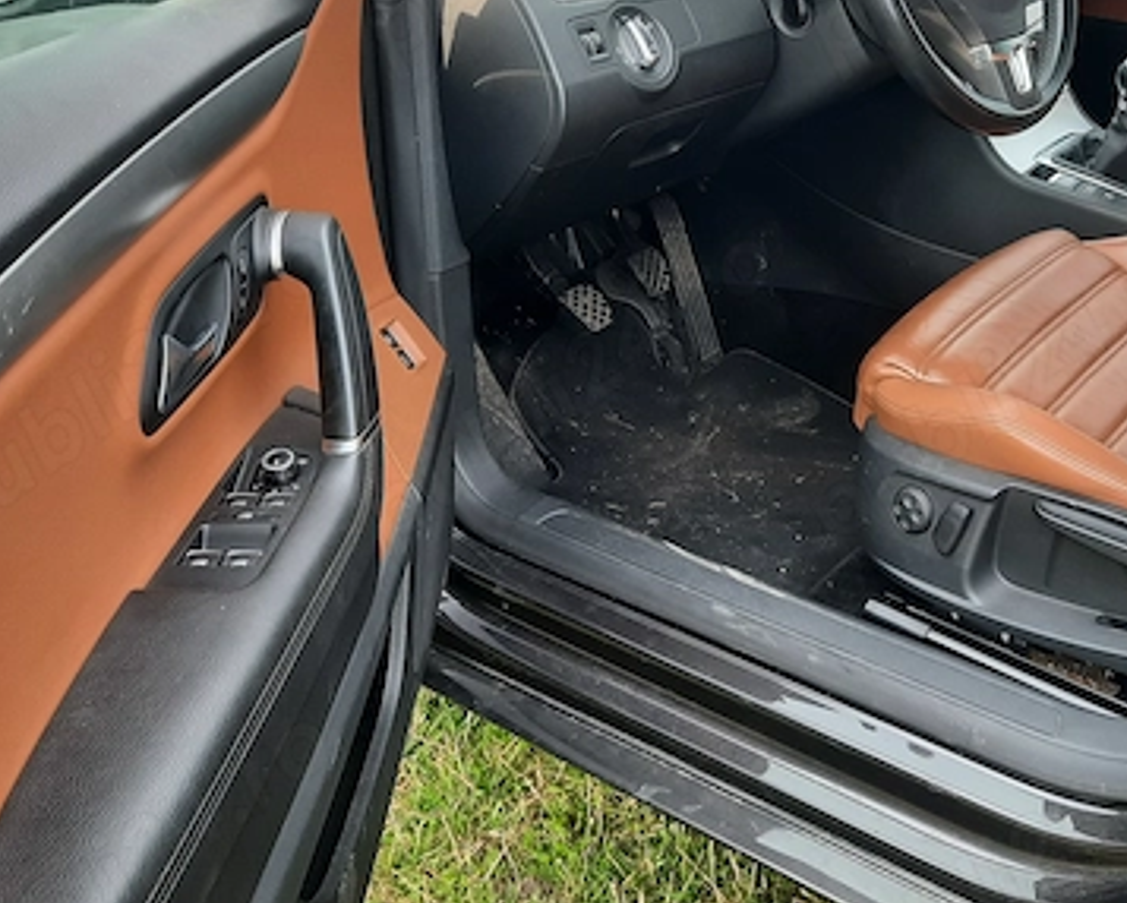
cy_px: 423
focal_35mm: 41
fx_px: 1368
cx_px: 789
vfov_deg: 36.5
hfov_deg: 43.8
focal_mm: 4.6
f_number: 2
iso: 80
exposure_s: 1/50
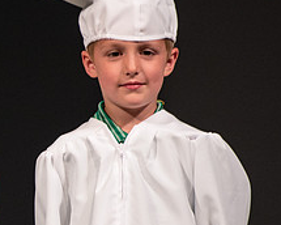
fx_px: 7044
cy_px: 212
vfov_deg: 1.8
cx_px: -139
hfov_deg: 2.3
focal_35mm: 847
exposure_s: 1/400
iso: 500
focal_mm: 200
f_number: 2.8
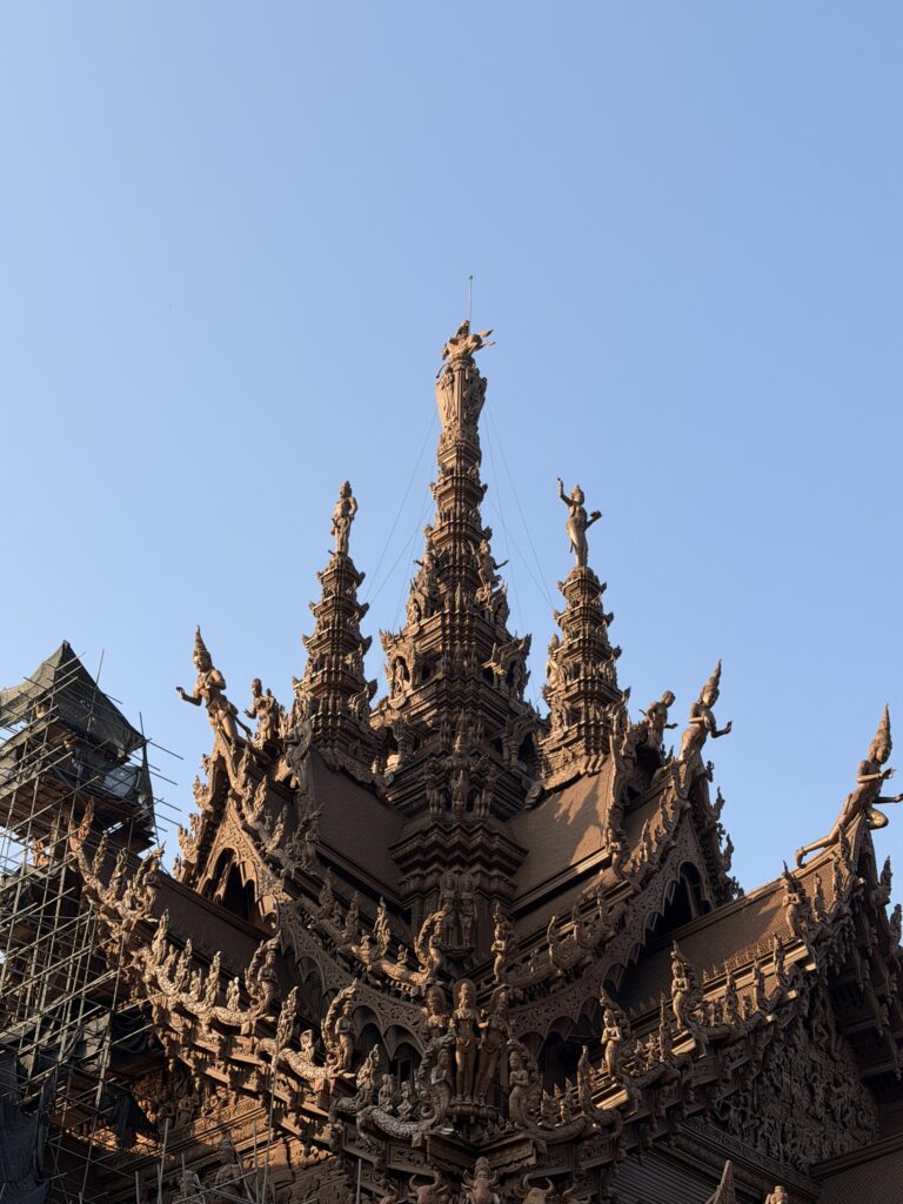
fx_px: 1670
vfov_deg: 39.7
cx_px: 452
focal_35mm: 48
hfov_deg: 30.3
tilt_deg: +40.0
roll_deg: -2.2
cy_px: 602
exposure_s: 1/2667
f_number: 1.78
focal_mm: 6.76
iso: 64
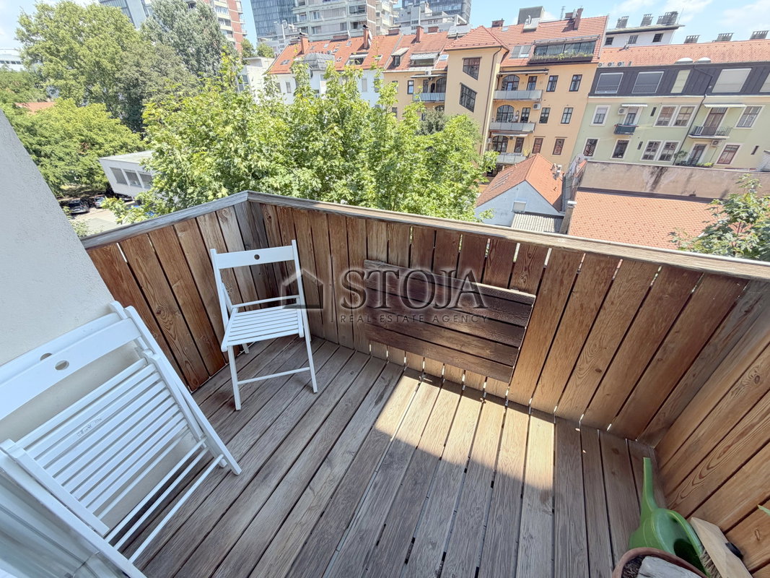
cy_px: 289
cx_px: 385
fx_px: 311
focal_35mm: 14
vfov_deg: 85.7
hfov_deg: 102.1
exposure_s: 1/502
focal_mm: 2.22
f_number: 2.2
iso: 64
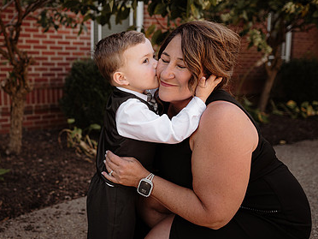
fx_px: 331
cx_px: 102
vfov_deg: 39.7
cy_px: 115
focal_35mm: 36
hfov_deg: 50.3
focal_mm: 24
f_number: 2.2
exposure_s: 1/500
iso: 125
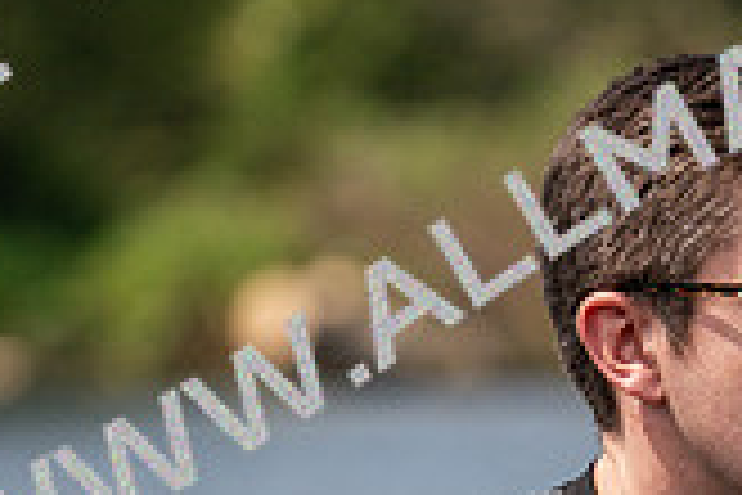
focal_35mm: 870
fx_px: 17930
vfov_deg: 1.6
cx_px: 481
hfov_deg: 2.4
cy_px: 601
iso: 250
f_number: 5.6
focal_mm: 248
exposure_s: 1/1600
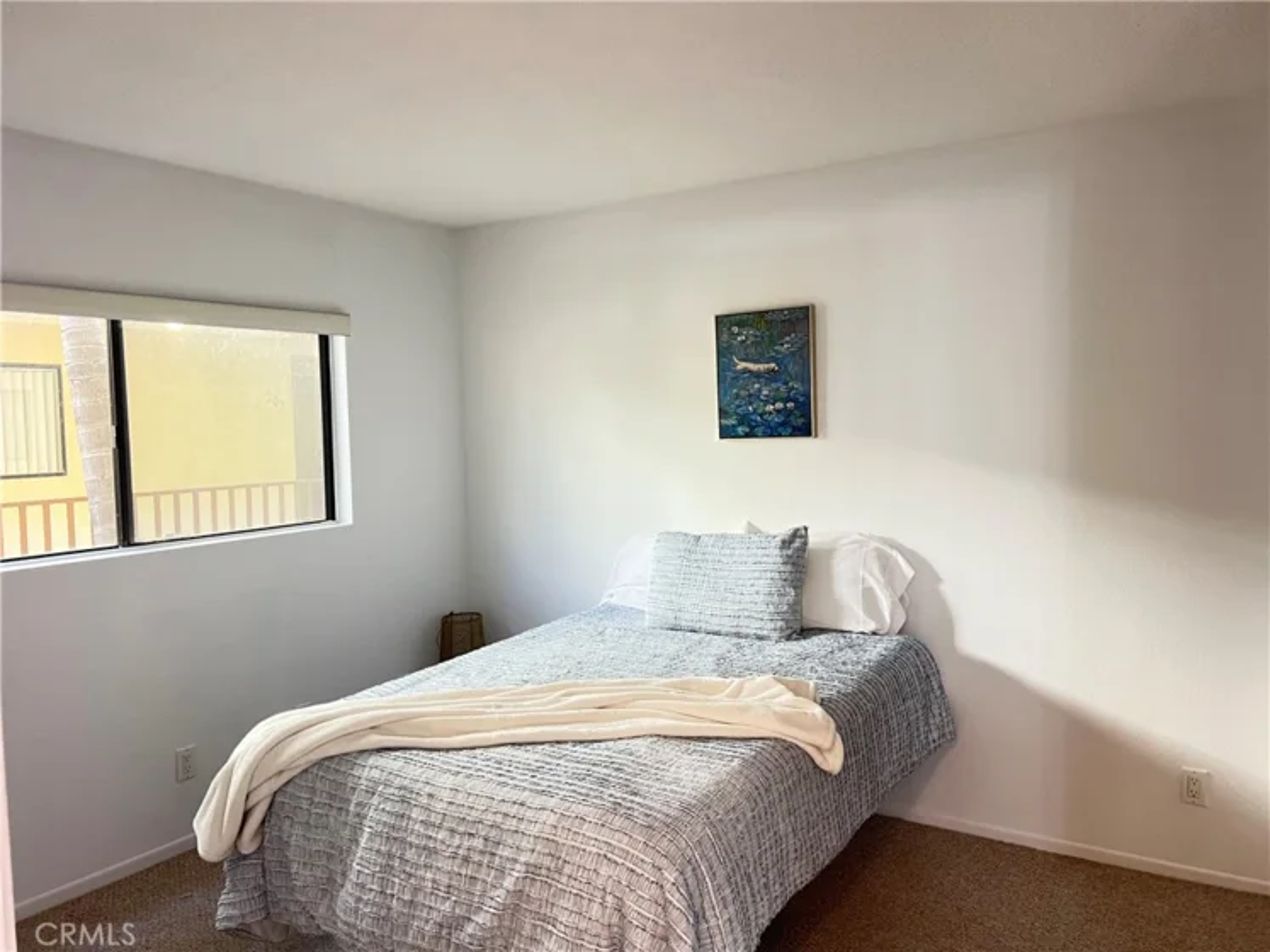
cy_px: 476
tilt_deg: -3.6
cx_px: 635
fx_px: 954
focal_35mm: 26
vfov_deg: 53.1
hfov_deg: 67.3
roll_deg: +1.0
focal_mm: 5.7
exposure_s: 1/60
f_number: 1.5
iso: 200
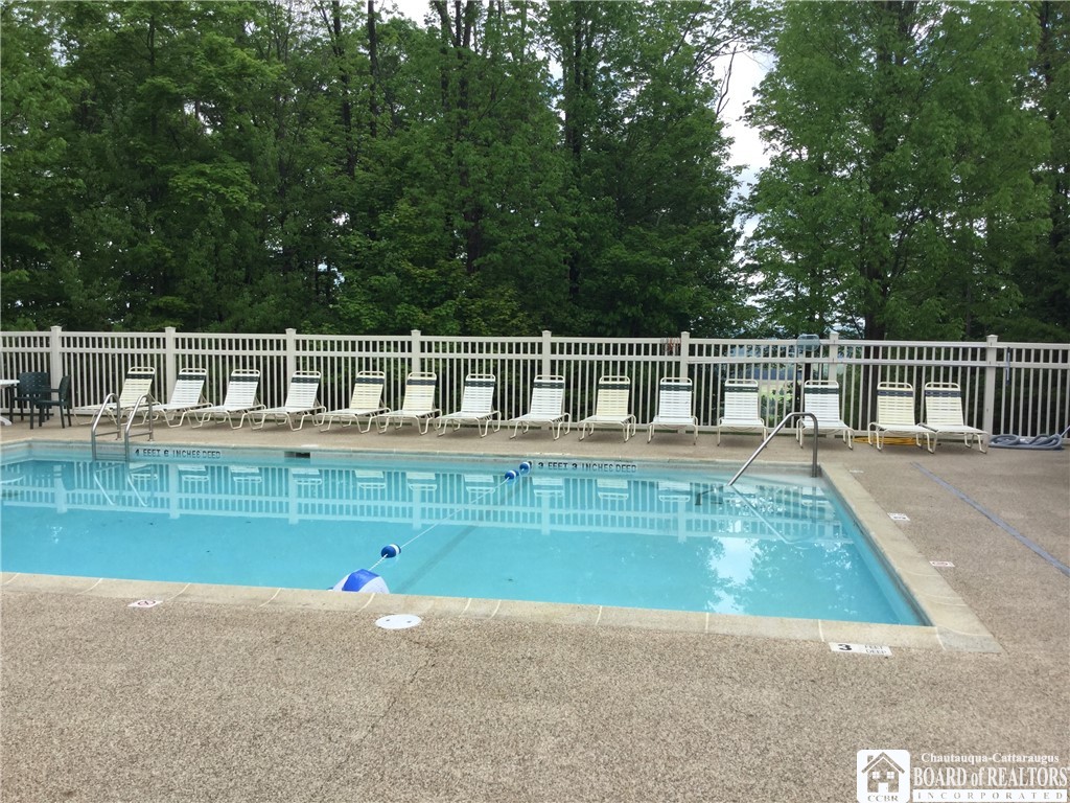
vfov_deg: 45.4
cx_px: 535
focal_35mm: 31
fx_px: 958
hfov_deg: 58.4
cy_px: 402
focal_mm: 3.3
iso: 25
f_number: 2.4
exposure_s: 1/668
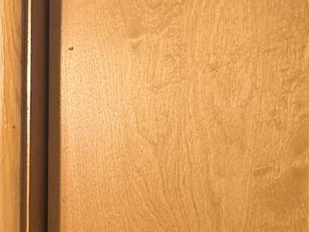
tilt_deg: -3.2
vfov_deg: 8.2
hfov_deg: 10.2
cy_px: 615
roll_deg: +1.2
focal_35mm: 163
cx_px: -485
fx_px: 1455
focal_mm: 6.76
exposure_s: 1/60
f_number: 1.78
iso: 320
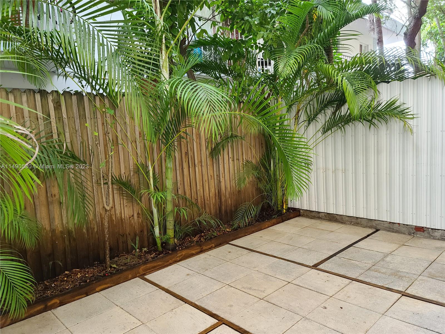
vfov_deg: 54.9
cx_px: 222
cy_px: 167
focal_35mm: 25
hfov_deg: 69.4
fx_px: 321
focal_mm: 7
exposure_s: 1/60
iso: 160
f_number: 1.8
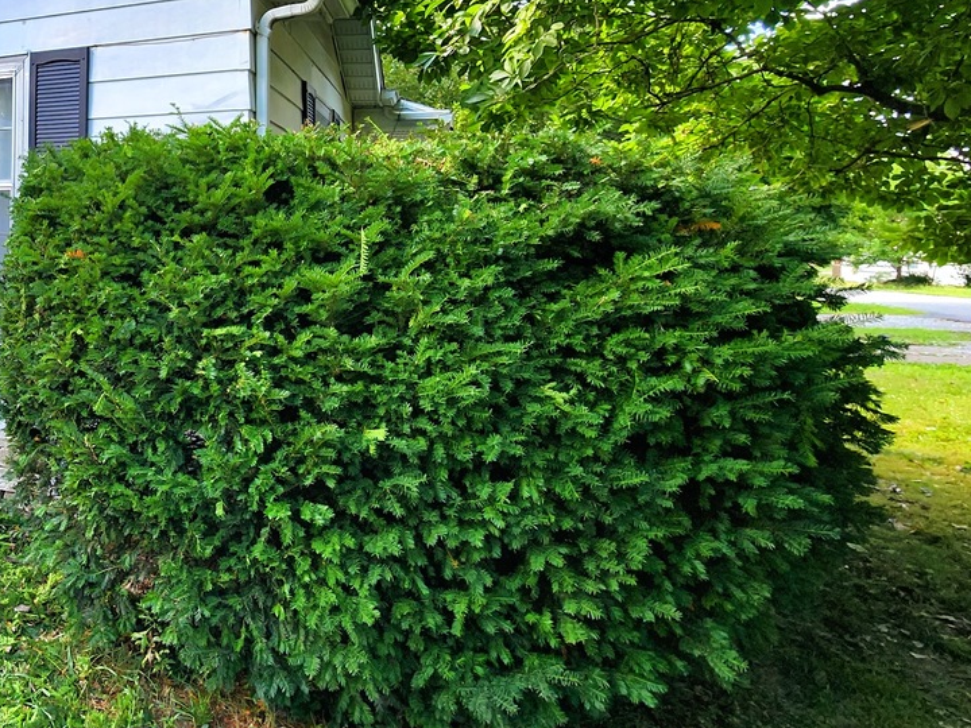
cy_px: 244
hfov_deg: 54.6
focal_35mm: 26
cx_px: 31
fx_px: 729
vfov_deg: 52.1
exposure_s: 1/230
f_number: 2.2
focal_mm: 2.2
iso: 50
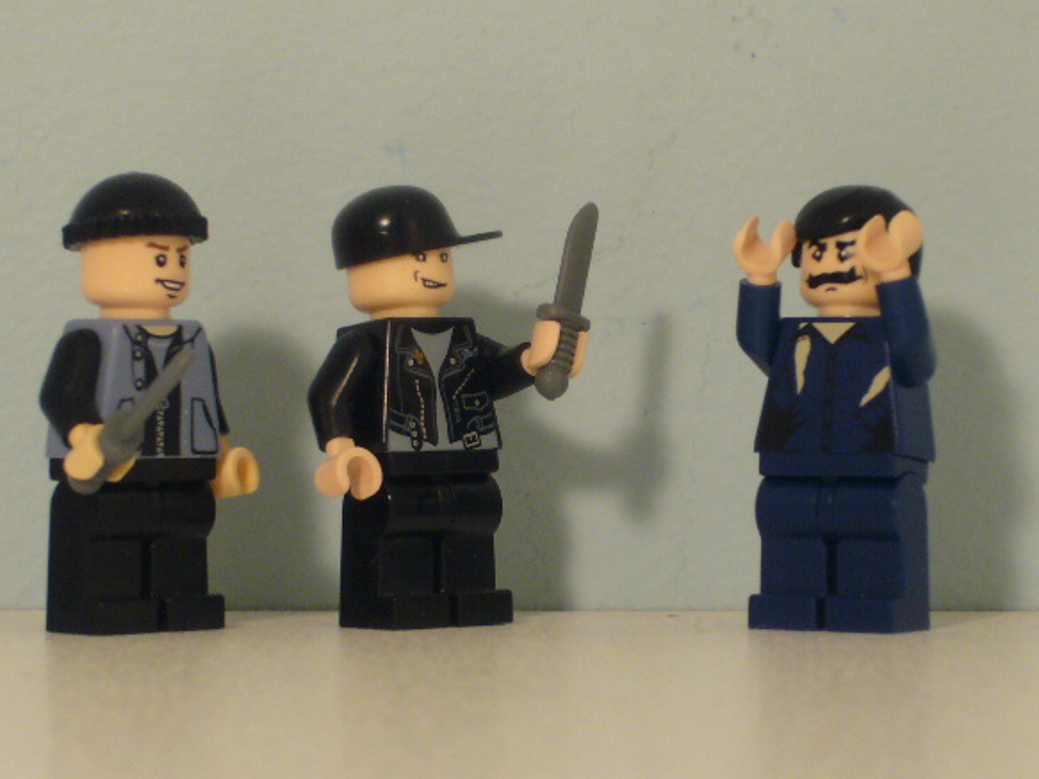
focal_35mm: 158
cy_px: 389
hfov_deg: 12.5
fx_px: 4741
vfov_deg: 9.4
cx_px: 503
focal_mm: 17.4
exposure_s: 1/15
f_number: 5
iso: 160
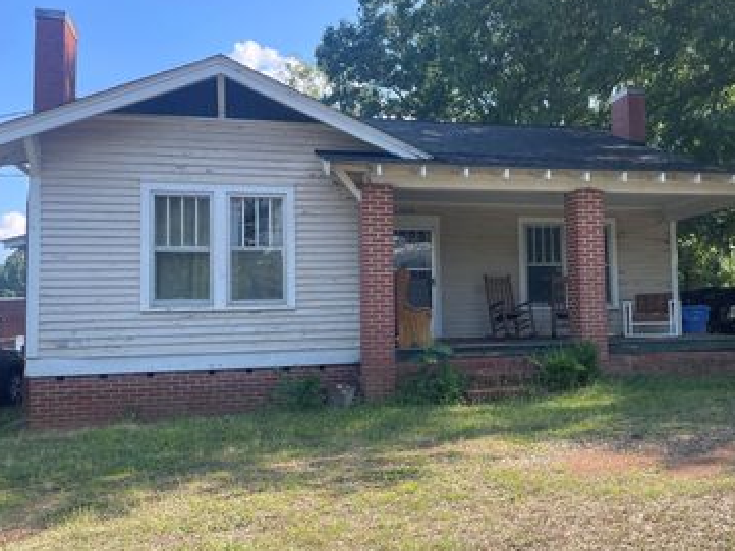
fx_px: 765
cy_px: 257
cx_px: 470
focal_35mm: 36
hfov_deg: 50.7
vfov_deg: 39.7
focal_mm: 4.2
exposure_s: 1/1114
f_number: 1.6
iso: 32
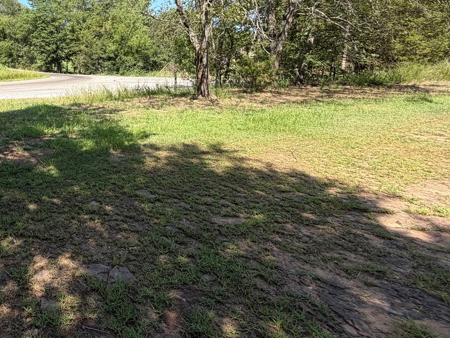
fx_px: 364
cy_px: 80
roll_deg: -2.2
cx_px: 29
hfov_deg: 53.7
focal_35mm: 28
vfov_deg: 47.7
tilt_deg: -3.8
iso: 40
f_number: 2.2
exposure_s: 1/579
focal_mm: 2.22
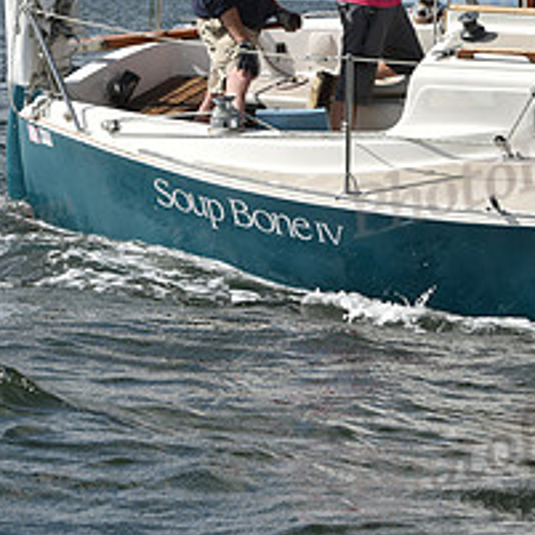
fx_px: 4284
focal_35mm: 245
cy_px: 68
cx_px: 213
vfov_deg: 7.1
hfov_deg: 7.1
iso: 320
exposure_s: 1/1000
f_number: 10
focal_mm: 100
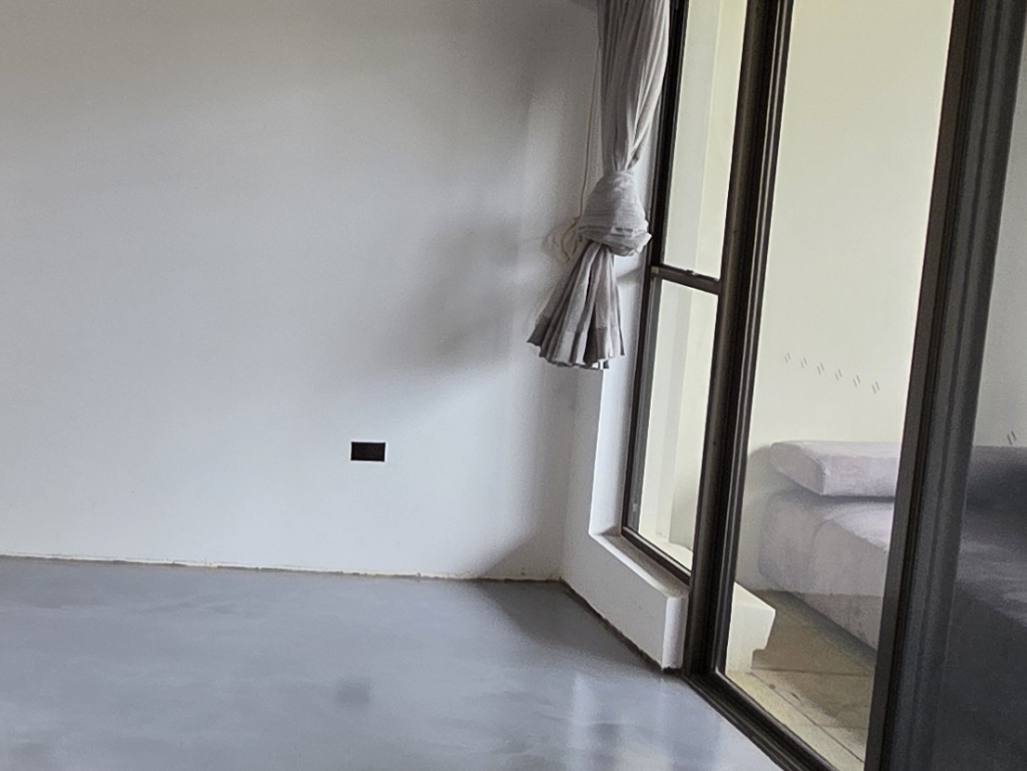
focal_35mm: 47
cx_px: -255
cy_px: 327
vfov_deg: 30.8
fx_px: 1395
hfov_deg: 32.2
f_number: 1.9
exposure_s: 1/40.1
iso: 80
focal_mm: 2.2
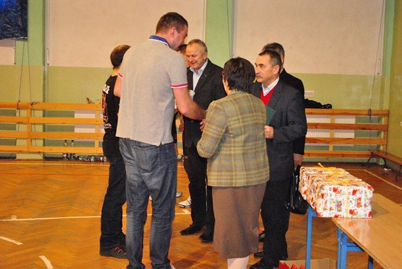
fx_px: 587
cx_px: 201
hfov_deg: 37.8
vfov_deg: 25.8
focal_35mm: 52
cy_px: 134
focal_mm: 35
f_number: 5
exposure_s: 1/60
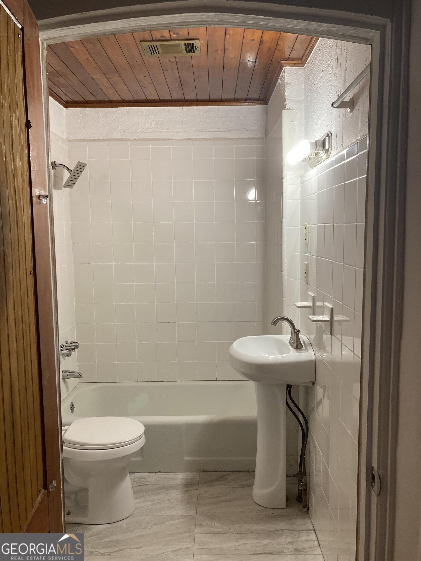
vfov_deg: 63.4
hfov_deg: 49.7
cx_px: 210
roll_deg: +0.9
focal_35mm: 28
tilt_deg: -4.8
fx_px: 454
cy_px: 280
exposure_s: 1/60
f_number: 1.8
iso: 80
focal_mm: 3.99
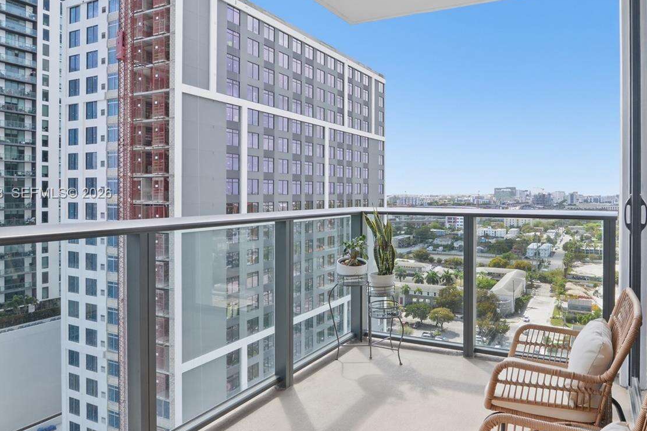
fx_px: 413
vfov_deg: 55.0
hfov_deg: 75.0
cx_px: 396
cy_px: 194
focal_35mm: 23
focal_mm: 16
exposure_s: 1/100
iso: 320
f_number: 11
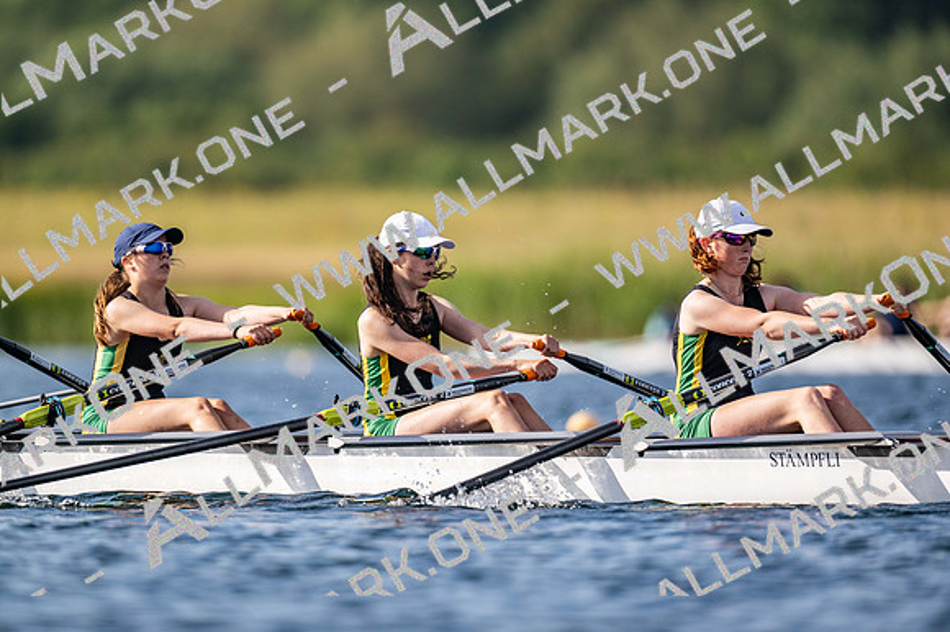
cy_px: 316
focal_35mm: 600
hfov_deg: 3.4
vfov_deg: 2.3
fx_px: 15827
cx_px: 475
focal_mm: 600
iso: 280
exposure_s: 1/2500
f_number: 4
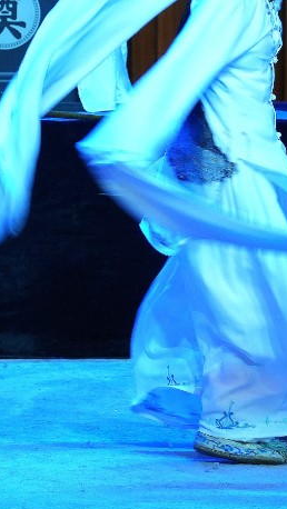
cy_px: 47
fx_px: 4284
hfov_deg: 3.8
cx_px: 278
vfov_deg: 6.8
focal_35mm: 317
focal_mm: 99
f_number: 5.6
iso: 400
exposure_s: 1/100
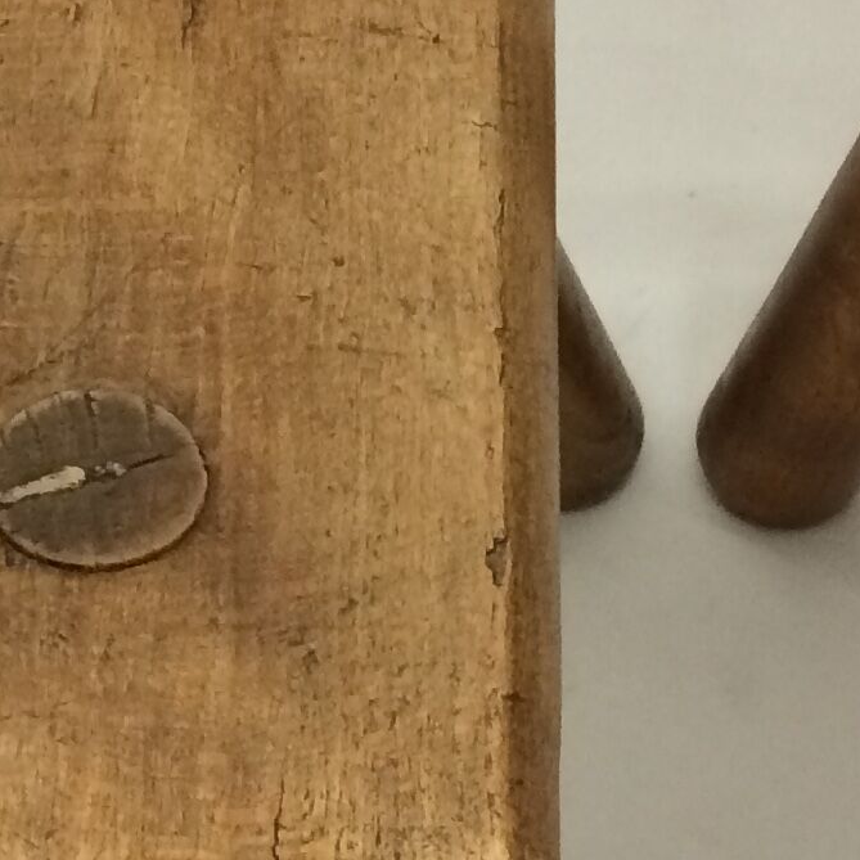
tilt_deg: -52.7
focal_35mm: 125
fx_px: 3513
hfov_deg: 13.9
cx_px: 698
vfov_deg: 13.9
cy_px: 500
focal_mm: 4.15
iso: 200
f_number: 2.2
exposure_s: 1/33
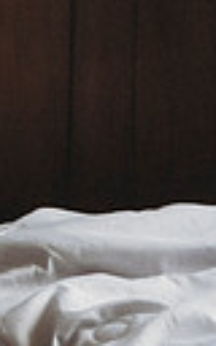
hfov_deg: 3.9
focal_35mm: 326
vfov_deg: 6.4
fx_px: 3071
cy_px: -61
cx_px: -548
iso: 400
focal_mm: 70
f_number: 2.8
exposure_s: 1/125
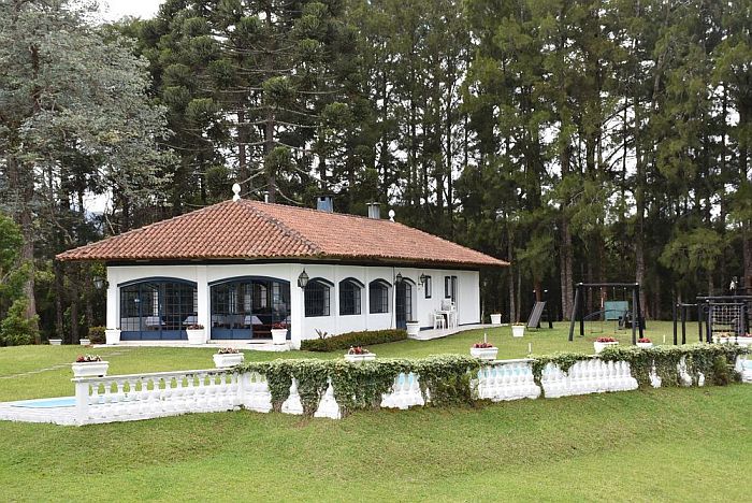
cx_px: 376
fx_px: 1411
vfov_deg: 20.2
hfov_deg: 29.8
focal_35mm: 68
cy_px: 252
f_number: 9
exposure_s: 1/320
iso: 500
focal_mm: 45
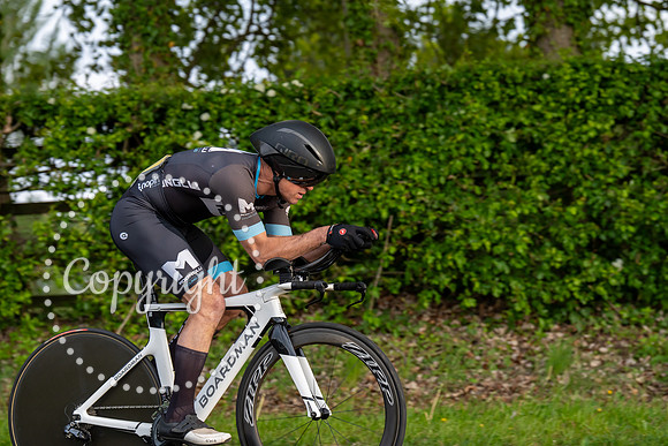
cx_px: 334
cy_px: 223
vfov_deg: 11.6
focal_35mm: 118
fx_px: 2190
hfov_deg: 17.3
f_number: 4
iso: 1250
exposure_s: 1/800
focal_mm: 118
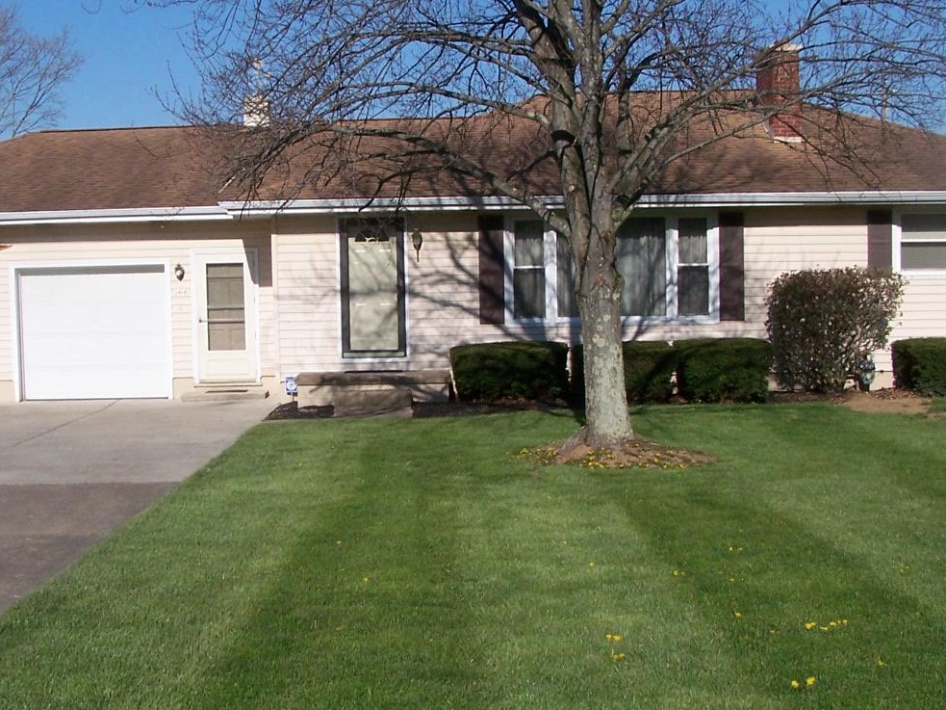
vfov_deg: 24.4
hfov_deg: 32.1
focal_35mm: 60
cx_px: 403
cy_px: 336
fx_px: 1640
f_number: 5.6
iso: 80
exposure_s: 1/800
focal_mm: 6.3
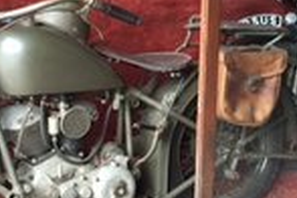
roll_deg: -0.3
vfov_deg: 16.6
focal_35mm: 82
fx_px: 676
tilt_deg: -14.1
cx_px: 160
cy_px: 55
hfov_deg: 24.8
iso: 50
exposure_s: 1/33
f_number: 2.2
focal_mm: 4.15
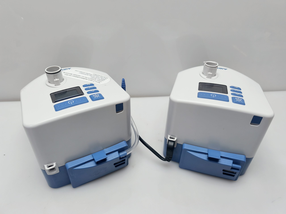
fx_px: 190
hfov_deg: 73.9
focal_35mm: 23
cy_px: 107
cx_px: 143
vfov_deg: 58.9
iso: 80
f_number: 1.6
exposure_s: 1/100
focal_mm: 6.57
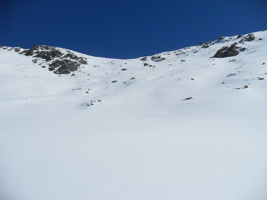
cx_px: 134
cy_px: 100
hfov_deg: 52.6
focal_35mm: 35
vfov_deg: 40.7
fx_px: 270
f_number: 7
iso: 80
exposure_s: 1/1000
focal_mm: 6.3
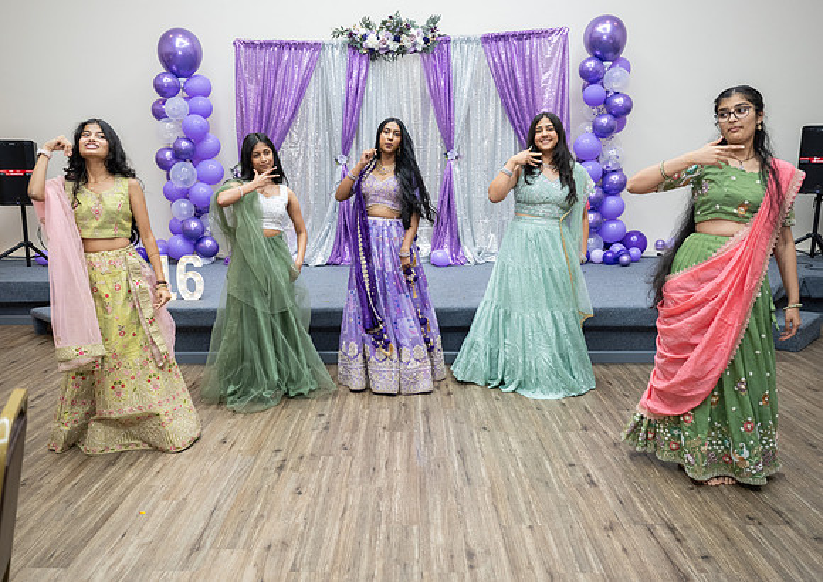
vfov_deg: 46.1
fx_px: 684
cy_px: 290
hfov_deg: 62.0
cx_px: 386
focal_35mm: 29
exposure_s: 1/160
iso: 1000
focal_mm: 26.5
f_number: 3.5
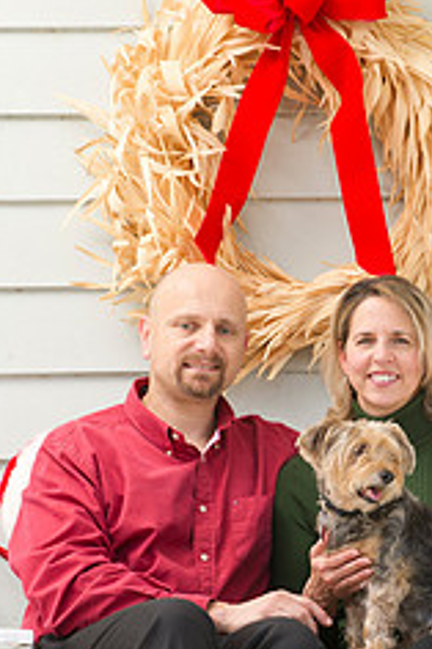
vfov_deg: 6.0
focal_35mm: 343
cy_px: 410
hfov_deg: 4.0
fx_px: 6183
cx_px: 354
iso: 200
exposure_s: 1/100
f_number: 5.6
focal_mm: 180
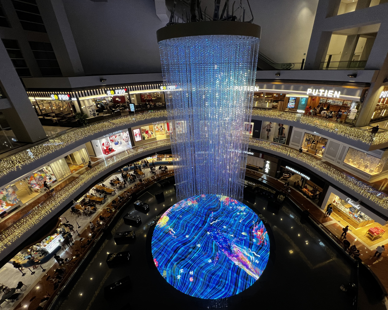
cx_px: 205
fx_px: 161
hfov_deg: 100.6
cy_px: 158
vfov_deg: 88.0
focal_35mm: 14
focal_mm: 1.57
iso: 125
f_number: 1.8
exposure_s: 1/100
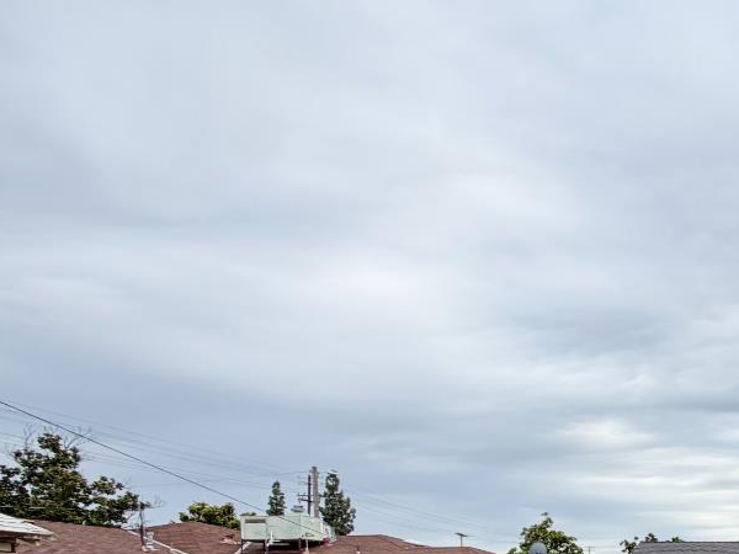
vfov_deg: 35.2
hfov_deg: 37.8
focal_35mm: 35
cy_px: 603
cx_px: 908
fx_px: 747
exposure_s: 1/770
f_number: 2.2
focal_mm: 2.22
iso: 25
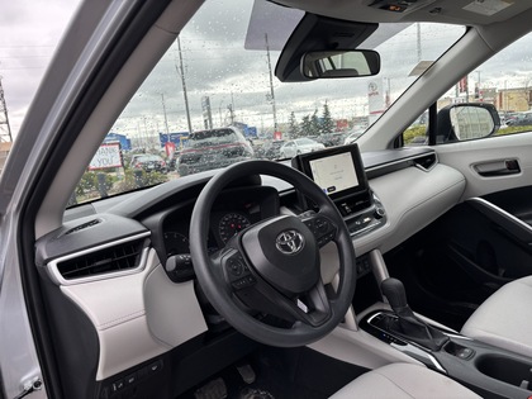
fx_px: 400
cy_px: 200
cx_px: 266
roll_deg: +6.2
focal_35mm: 26
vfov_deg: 53.1
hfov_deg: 67.3
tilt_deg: -9.0
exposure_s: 1/207
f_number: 1.6
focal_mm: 5.96
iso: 40
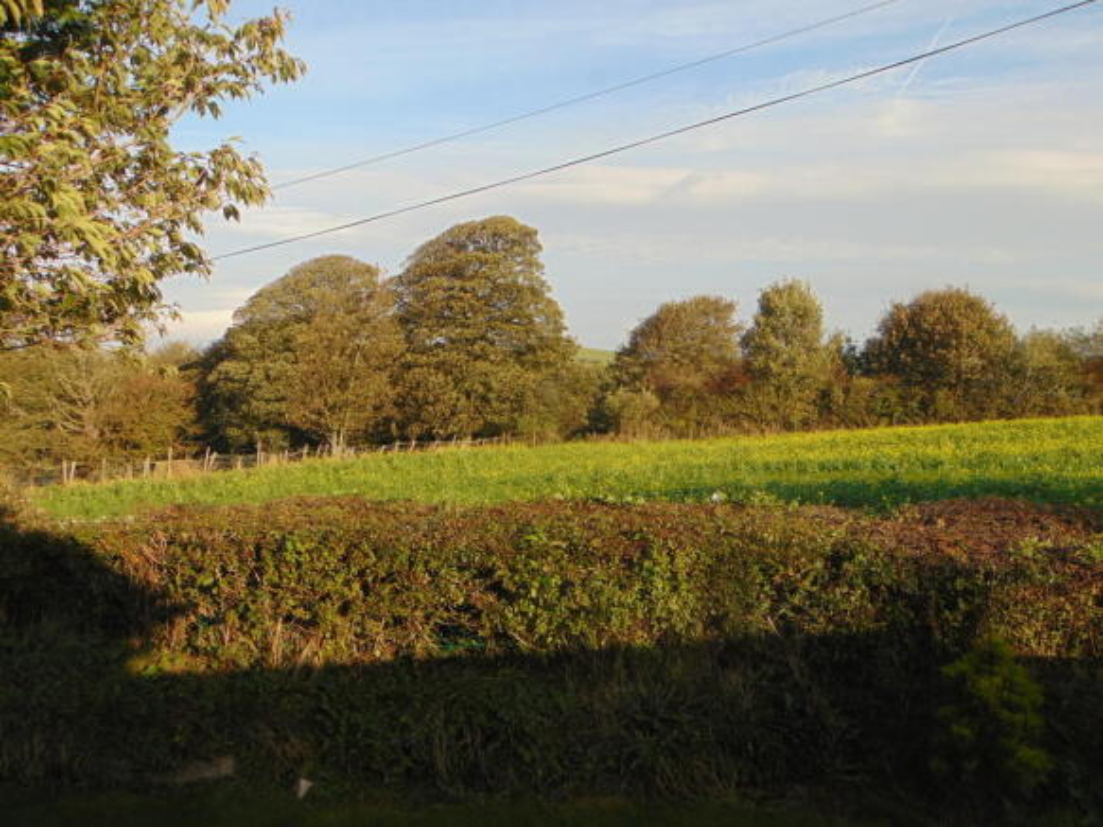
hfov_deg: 55.4
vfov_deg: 42.9
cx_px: 552
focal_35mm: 33
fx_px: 1051
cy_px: 414
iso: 80
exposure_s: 1/400
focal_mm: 5.8
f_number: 3.2
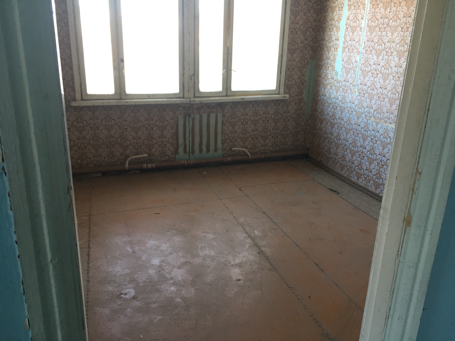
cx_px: 228
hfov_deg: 61.7
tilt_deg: -20.4
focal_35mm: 29
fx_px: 381
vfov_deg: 48.2
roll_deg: -2.2
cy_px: 170
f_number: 2.2
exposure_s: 1/33
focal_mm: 4.15
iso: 100
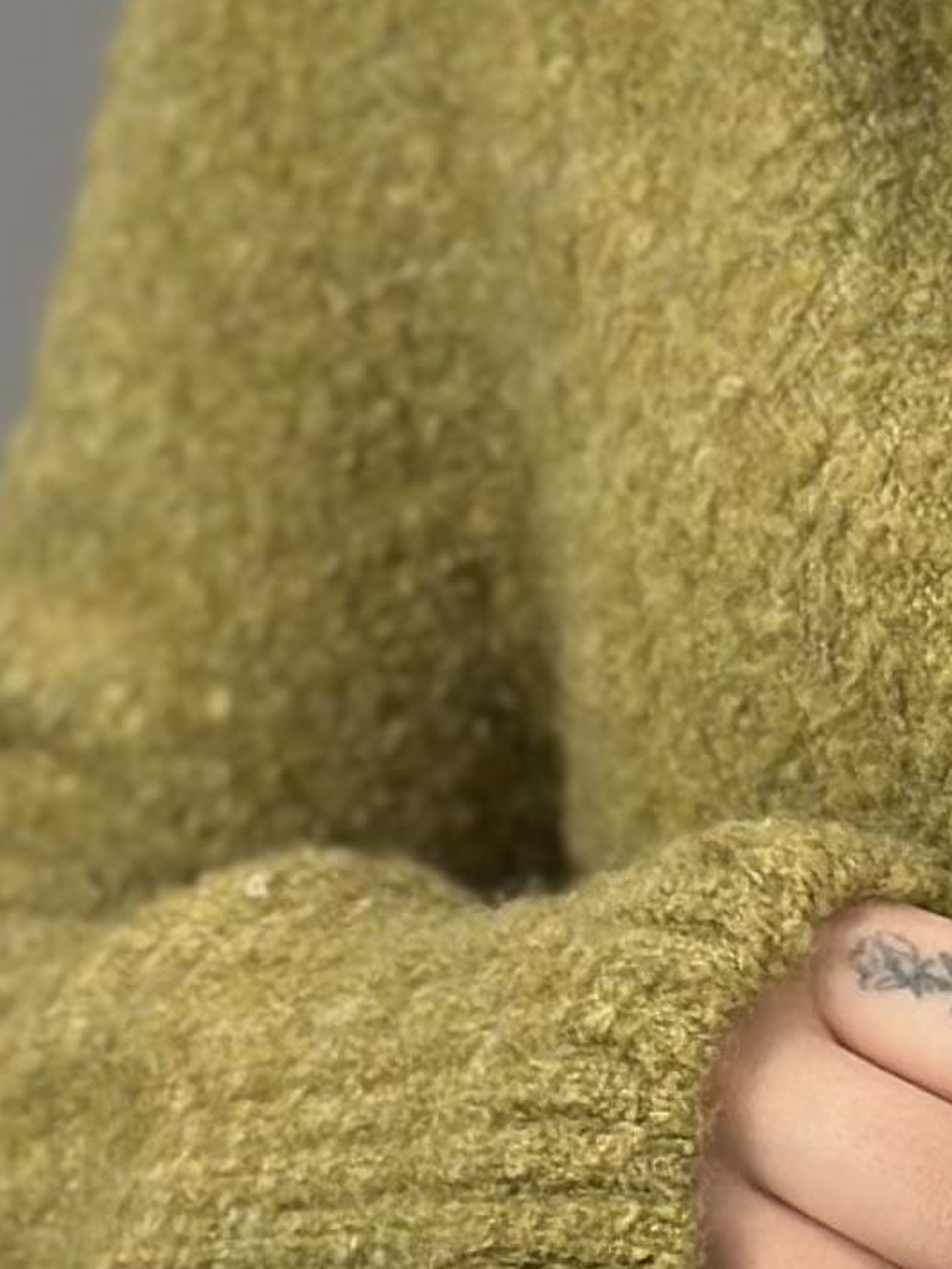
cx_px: 1387
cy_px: 870
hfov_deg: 5.4
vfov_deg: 7.2
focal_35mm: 274
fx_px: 10041
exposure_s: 1/108
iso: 64
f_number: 1.78
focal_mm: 6.86
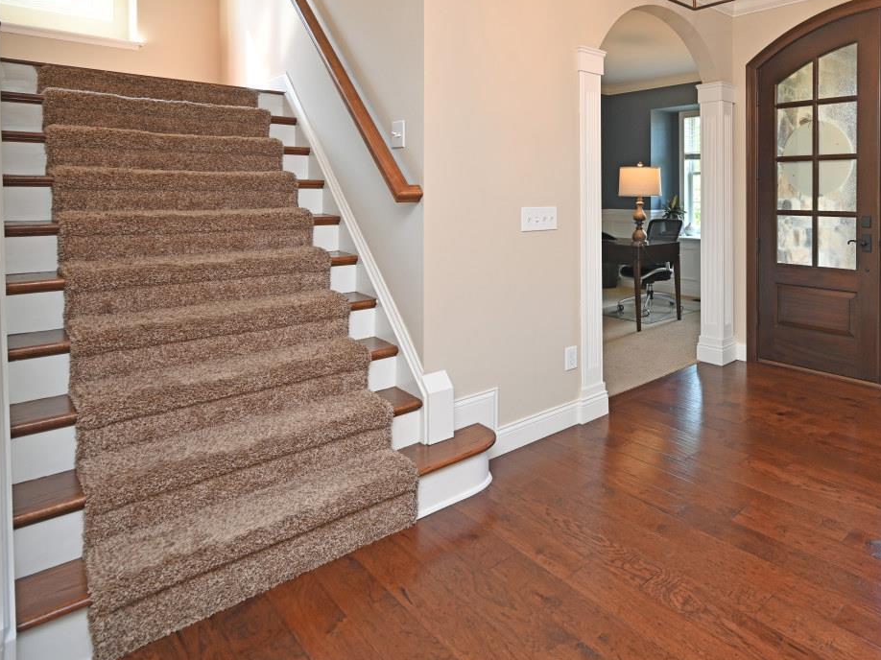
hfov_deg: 69.3
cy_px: 196
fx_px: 560
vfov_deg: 59.0
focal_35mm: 22
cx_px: 699
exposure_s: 1/60
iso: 320
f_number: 4
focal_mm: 14
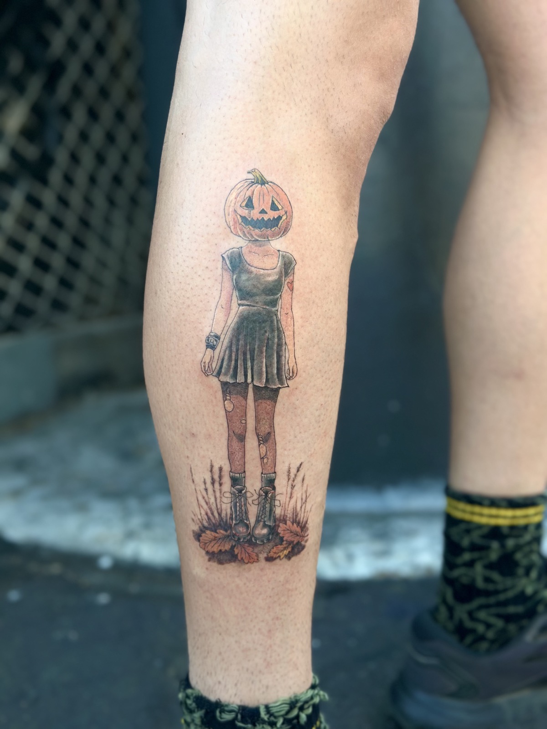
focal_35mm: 48
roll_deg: +2.5
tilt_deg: -5.1
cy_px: 364
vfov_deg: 39.7
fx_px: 1011
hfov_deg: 30.3
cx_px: 274
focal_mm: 6.86
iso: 80
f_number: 1.78
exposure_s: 1/299
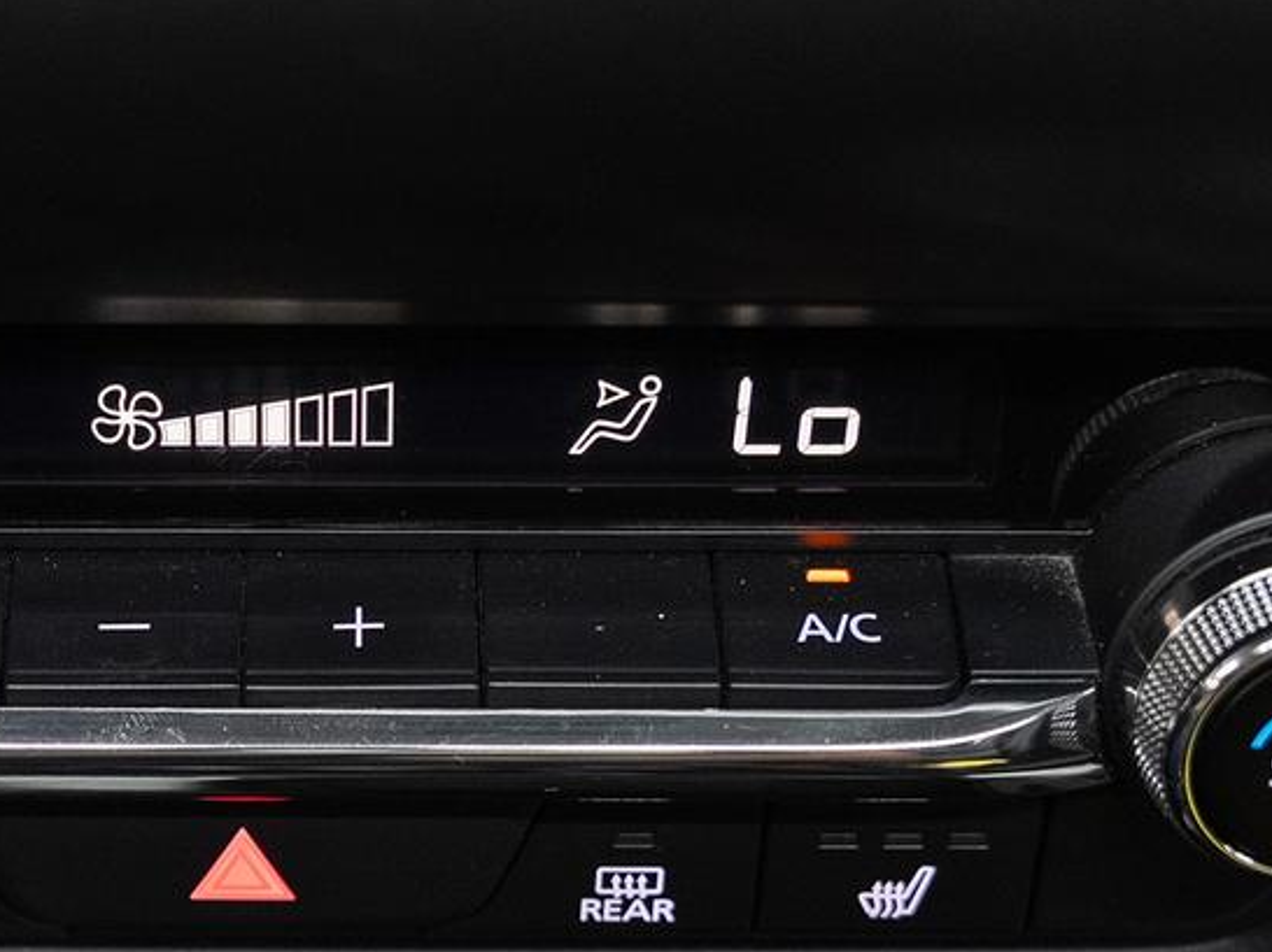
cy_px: 767
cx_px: 251
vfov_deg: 15.8
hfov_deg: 20.8
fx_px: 3416
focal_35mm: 93
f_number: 3.5
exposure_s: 1/40
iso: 1000
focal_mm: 31.4
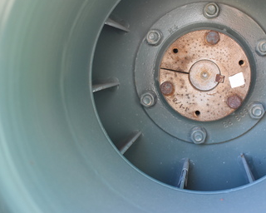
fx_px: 346
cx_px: 173
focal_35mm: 44
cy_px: 77
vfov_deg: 33.9
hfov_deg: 41.6
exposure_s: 1/160
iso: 800
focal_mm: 20
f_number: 3.8
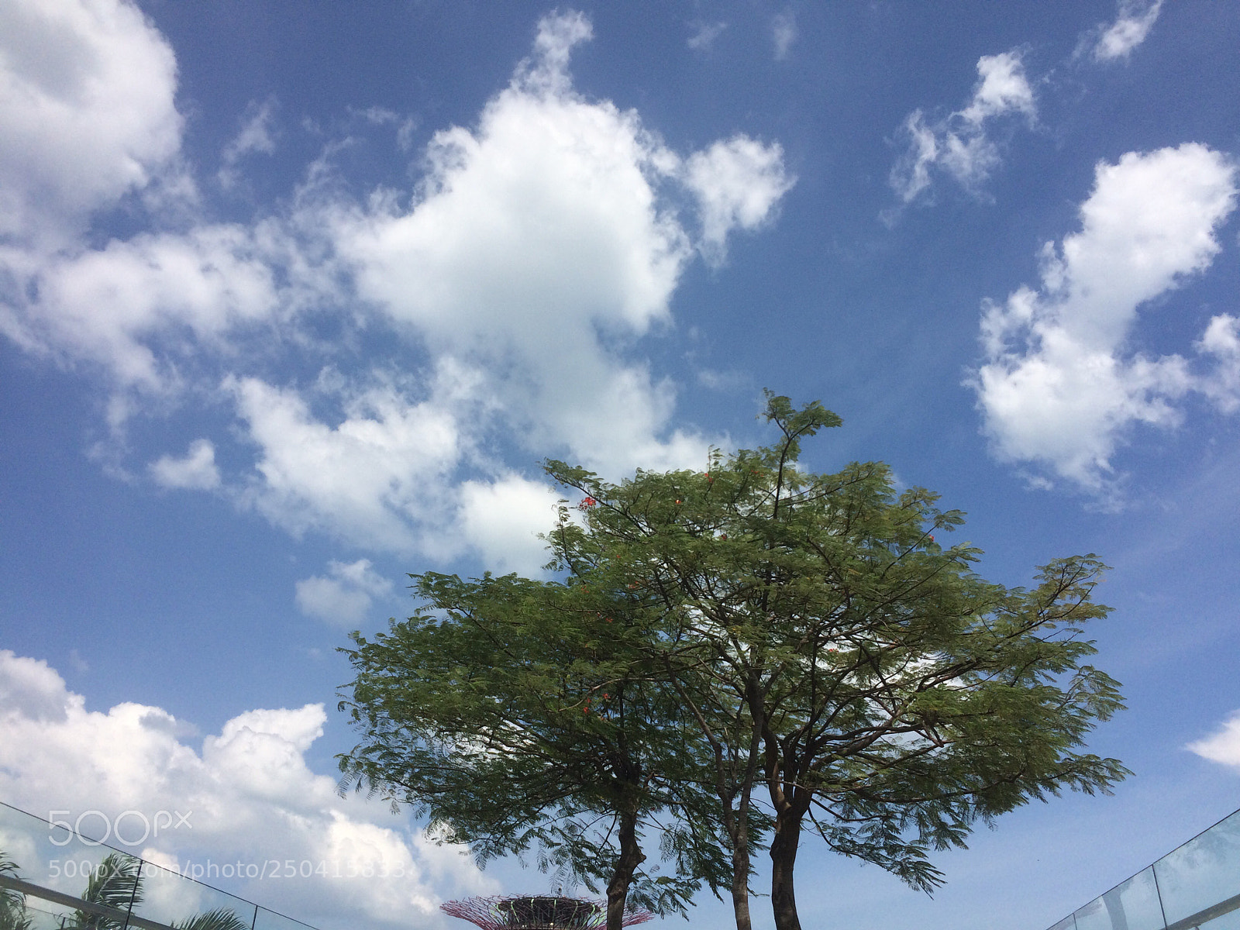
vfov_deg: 48.2
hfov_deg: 61.7
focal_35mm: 29
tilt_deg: +29.3
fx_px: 1039
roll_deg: -1.1
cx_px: 620
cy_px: 465
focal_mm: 4.15
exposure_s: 1/4115
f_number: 2.2
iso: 32
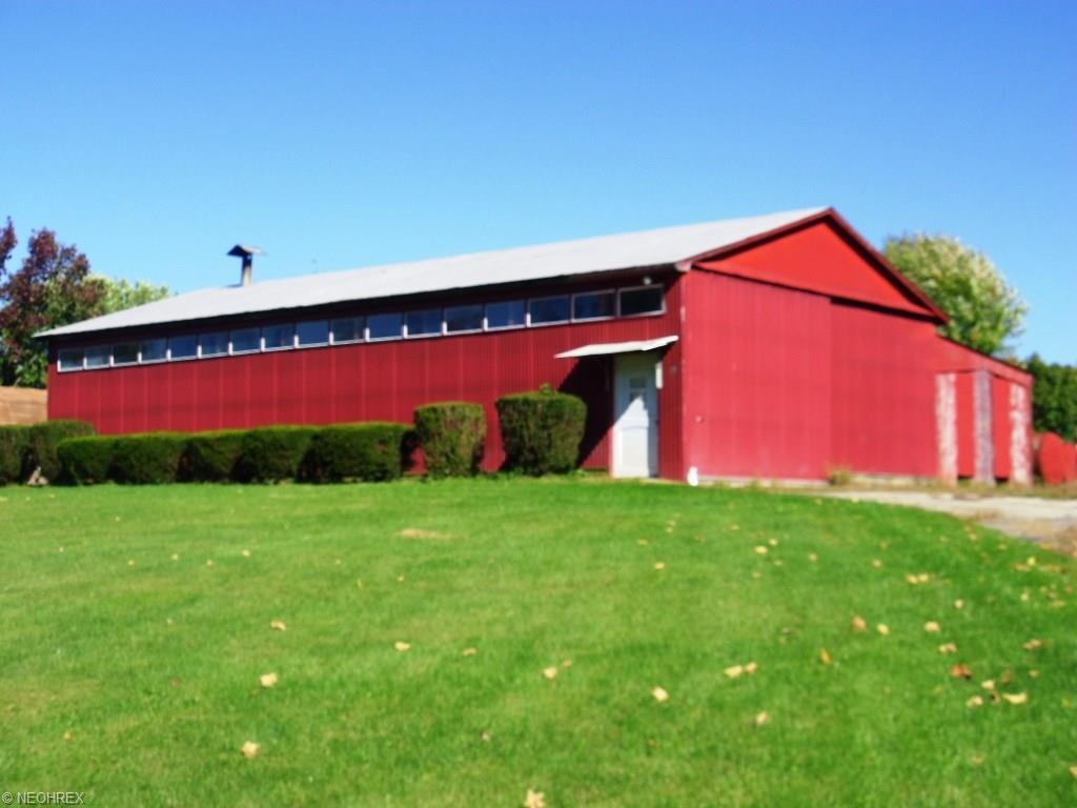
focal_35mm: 56
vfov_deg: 26.1
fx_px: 1742
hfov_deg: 34.3
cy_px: 404
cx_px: 538
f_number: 4
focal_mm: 10.04
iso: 80
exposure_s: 1/500
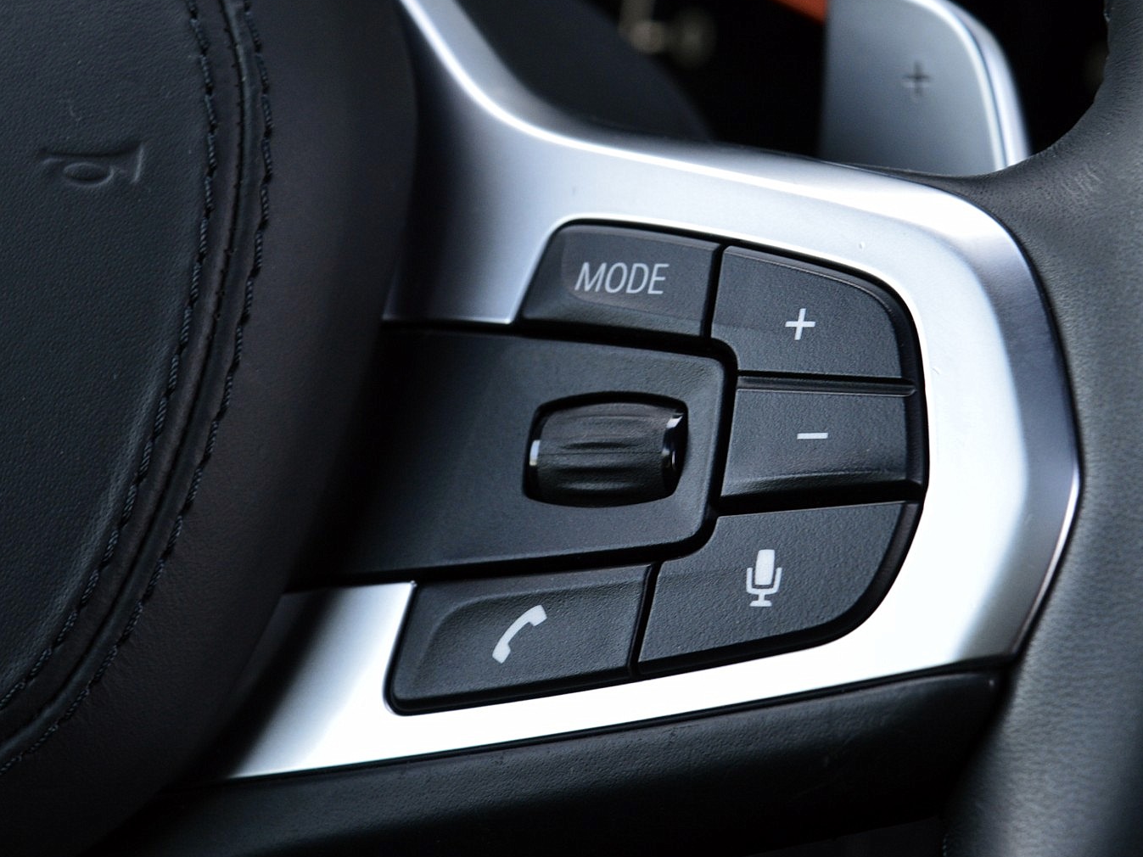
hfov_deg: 20.5
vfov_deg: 15.5
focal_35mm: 96
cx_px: 607
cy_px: 405
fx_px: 3156
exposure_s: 1/60
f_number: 8
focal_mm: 55
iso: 800
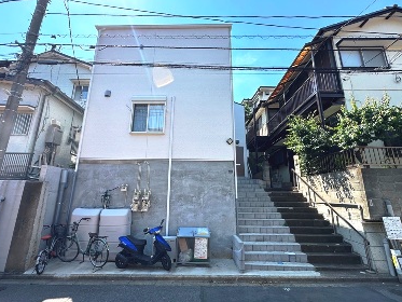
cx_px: 202
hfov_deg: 98.2
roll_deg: -0.1
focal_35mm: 15
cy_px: 142
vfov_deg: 81.7
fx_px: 174
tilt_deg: +14.0
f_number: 2.2
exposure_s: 1/1024
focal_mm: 2.22
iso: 40
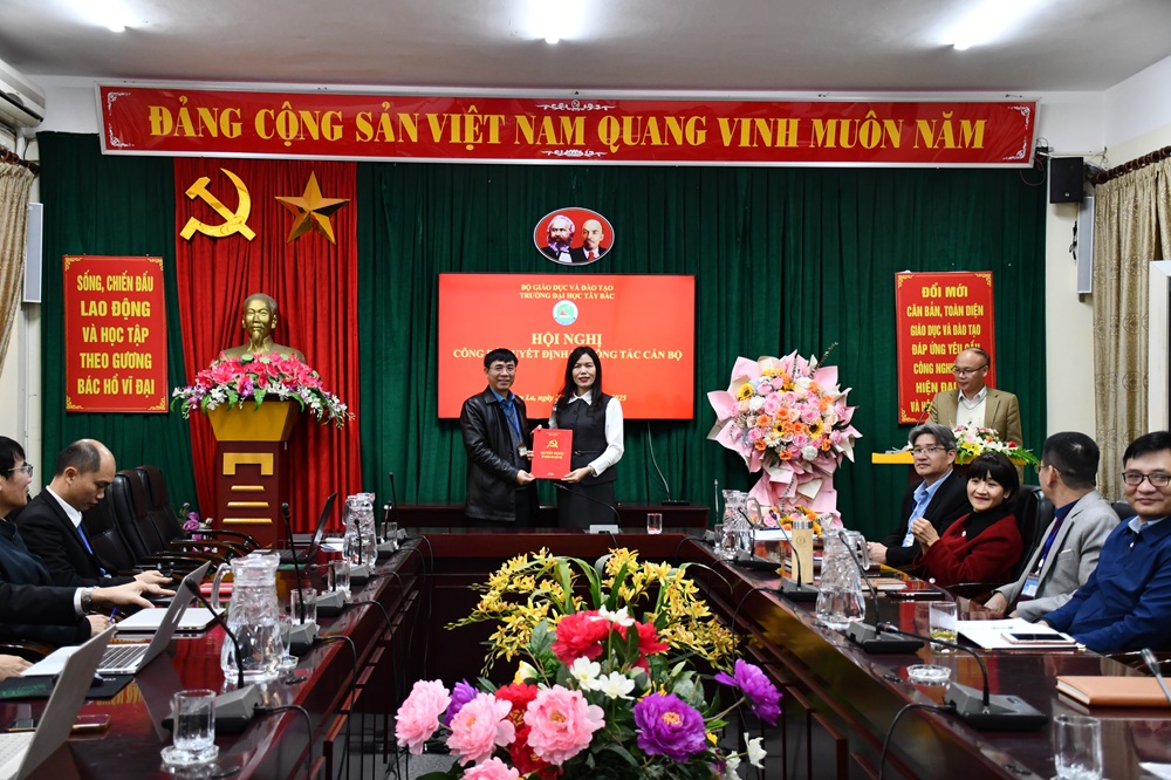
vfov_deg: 33.4
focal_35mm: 40
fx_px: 1301
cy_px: 390
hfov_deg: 48.5
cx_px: 586
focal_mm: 27
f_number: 4
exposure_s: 1/125
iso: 1800
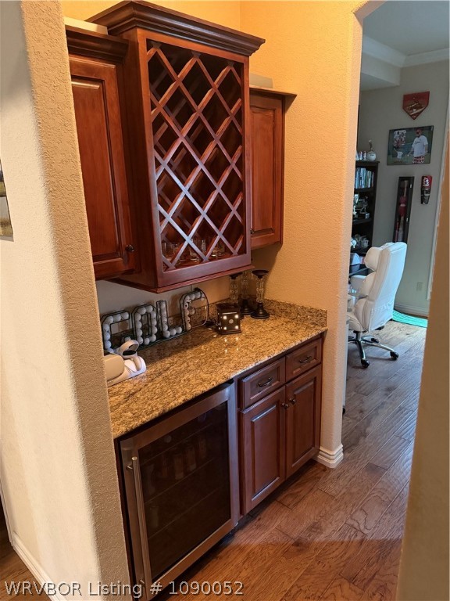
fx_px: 416
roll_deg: +1.9
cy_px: 300
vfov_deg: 71.6
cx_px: 225
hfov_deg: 56.8
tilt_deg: -17.0
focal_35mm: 24
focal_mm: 6.76
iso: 800
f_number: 1.78
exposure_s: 1/30
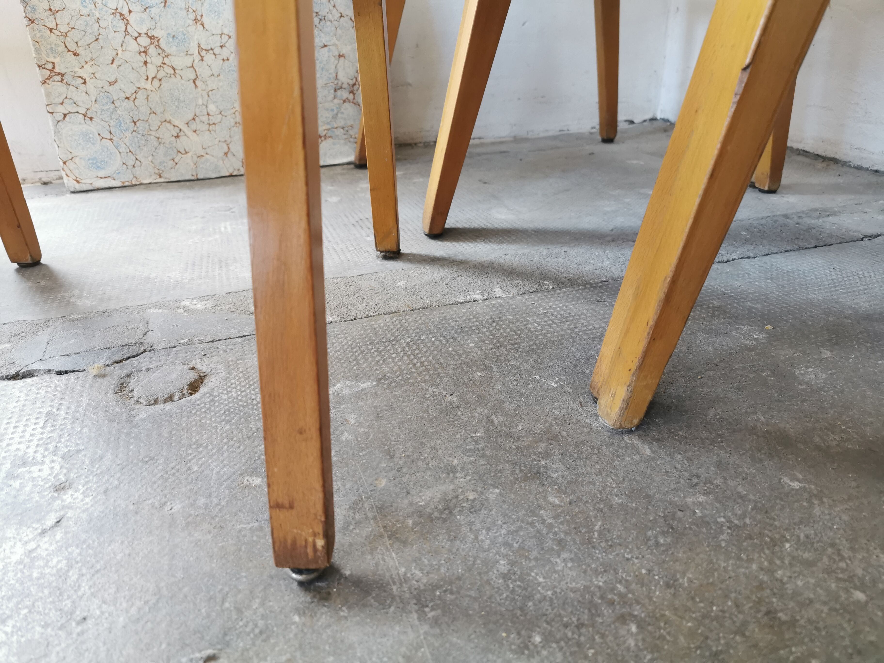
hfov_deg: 65.3
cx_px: 442
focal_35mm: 27
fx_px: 690
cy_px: 332
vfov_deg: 51.4
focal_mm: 5.56
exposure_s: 1/60
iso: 200
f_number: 1.6
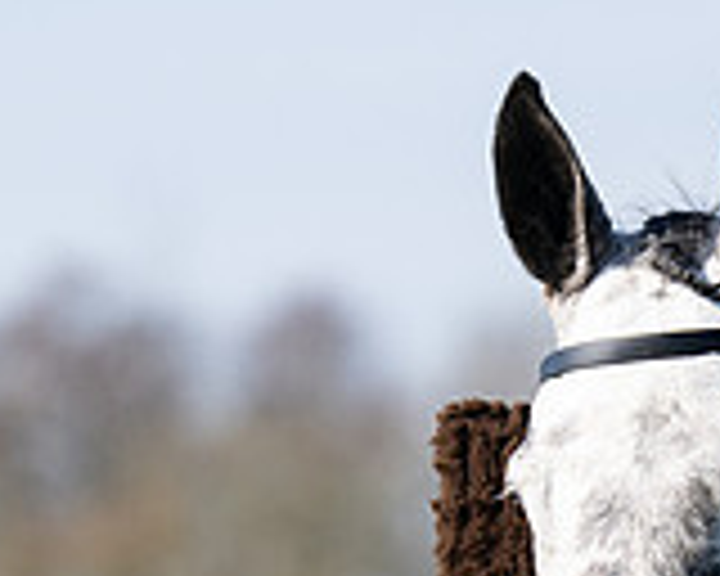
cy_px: 864
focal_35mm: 792
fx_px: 16877
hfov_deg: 2.4
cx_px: 928
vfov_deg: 2.0
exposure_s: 1/1000
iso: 200
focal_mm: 200
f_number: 5
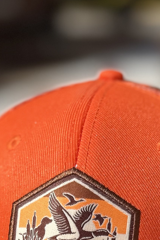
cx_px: 59
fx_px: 567
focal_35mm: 85
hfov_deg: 16.0
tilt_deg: -33.5
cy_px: 337
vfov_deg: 21.0
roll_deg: +0.0
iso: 50
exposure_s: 1/4115
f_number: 1.5
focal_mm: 5.7
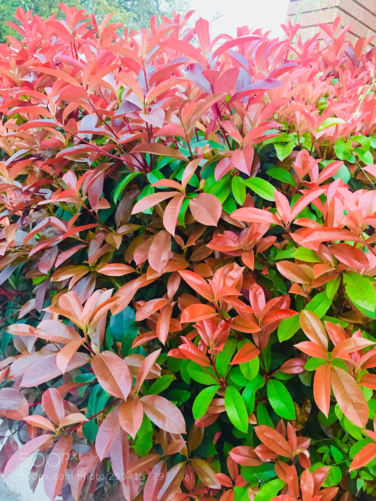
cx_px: 188
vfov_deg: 61.7
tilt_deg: -12.5
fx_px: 420
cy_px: 250
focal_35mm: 29
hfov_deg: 48.2
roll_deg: -8.3
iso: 250
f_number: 2.2
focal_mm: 4.15
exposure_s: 1/30
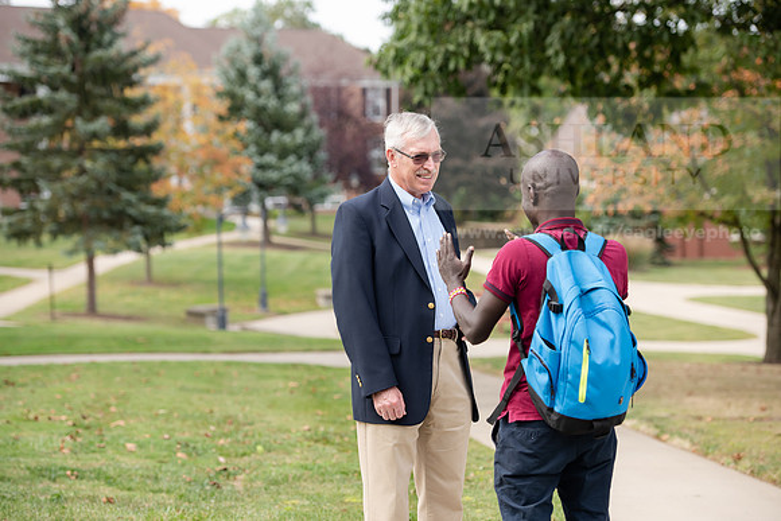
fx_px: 2170
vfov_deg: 13.7
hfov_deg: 20.4
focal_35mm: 100
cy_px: 260
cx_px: 390
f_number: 4
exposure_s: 1/500
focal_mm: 100
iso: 250
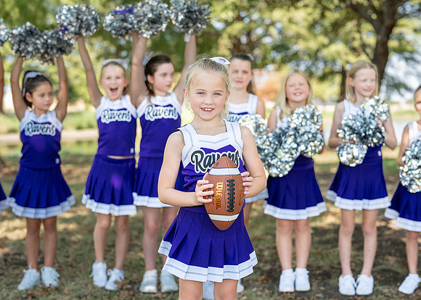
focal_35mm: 58
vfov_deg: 24.3
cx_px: 231
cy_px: 152
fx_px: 699
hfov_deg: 33.5
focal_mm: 50
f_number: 2.2
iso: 100
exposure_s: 1/400
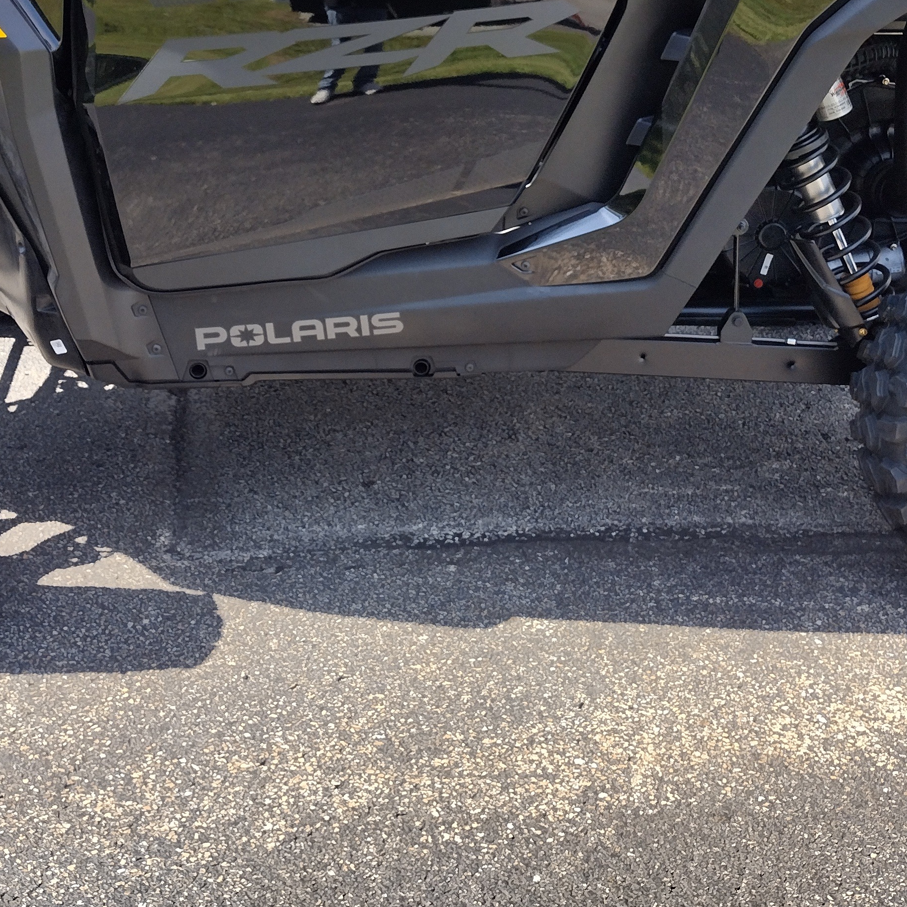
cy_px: 177
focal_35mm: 52
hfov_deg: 32.8
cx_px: 429
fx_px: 1541
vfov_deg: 31.9
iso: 100
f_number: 1.7
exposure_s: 1/787
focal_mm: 4.71
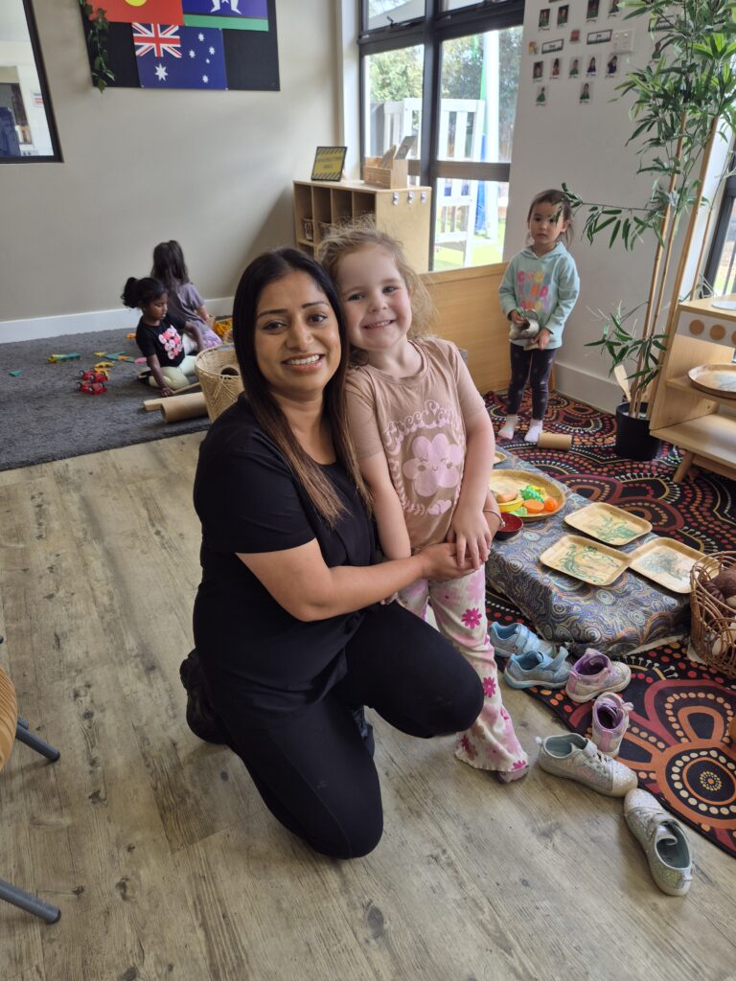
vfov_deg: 73.9
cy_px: 490
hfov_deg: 58.9
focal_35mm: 23
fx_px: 652
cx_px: 368
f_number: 1.8
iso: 32
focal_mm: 5.4
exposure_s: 1/100
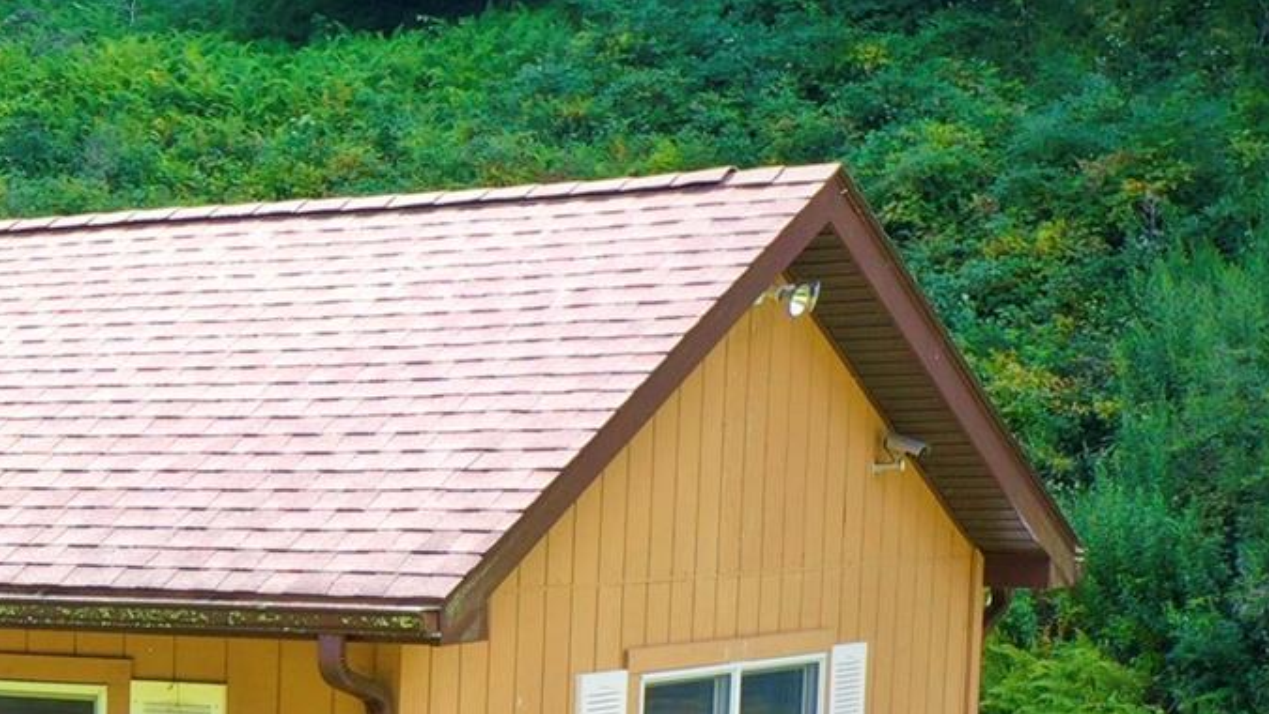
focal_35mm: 89
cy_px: 827
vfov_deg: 13.3
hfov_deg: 21.0
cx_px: -519
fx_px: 2995
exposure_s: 1/120
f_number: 4.5
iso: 100
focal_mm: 10.26
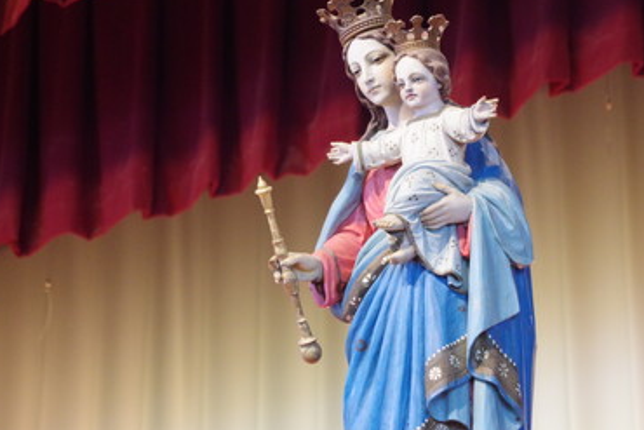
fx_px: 3429
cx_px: 367
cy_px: 183
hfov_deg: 10.7
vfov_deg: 7.2
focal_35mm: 192
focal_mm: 105
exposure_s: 1/50
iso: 6400
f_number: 5.6
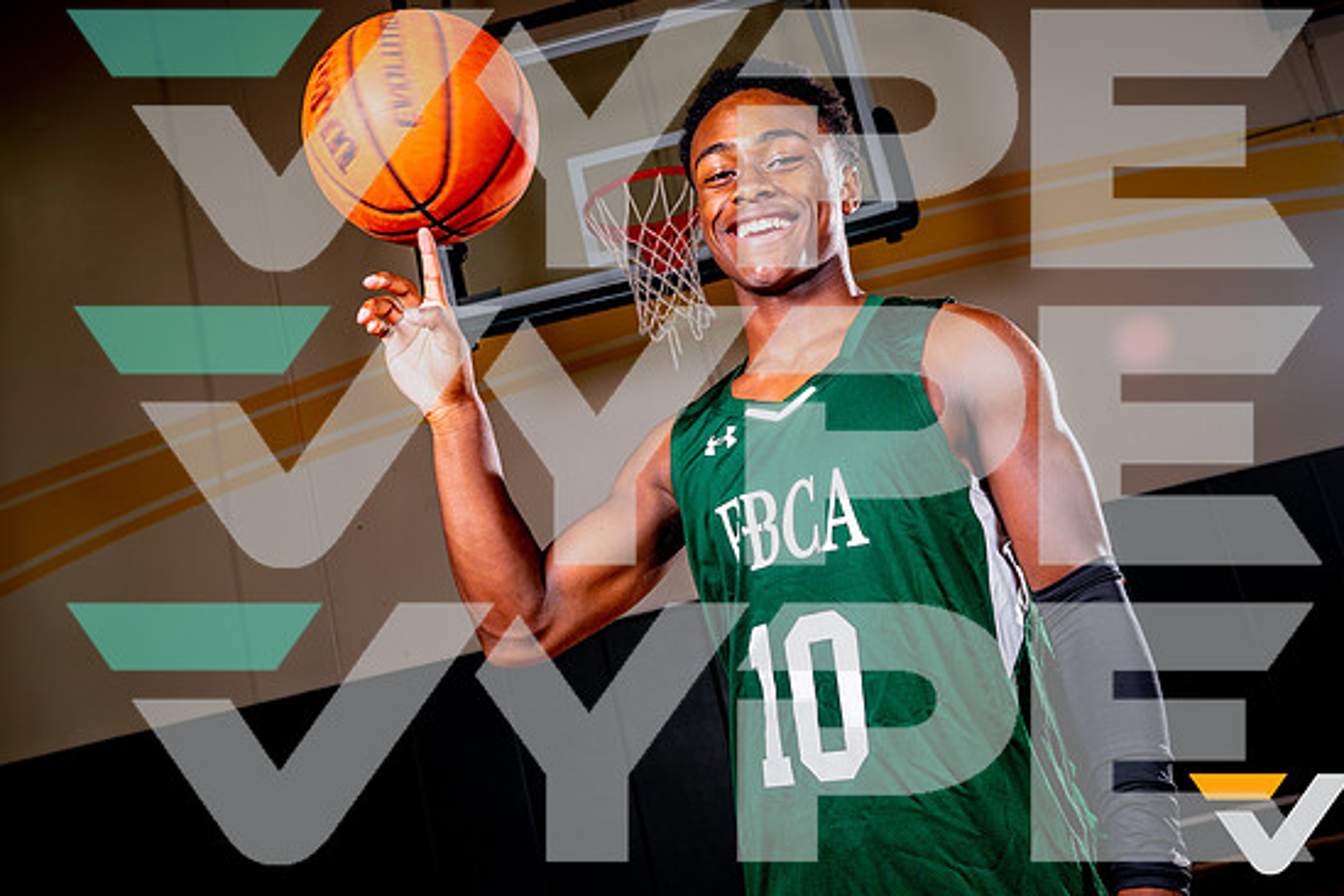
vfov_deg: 35.9
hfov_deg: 51.9
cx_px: 698
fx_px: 1381
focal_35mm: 37
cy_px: 437
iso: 100
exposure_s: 1/125
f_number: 8
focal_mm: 35
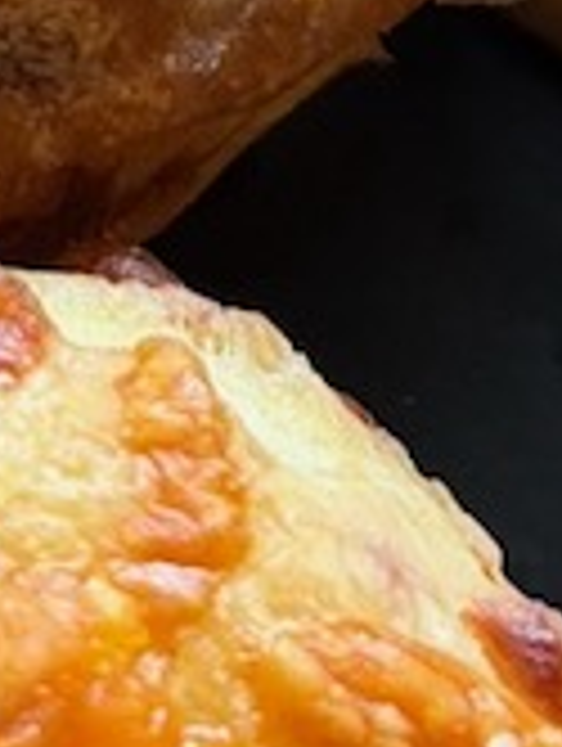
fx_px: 7989
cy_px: -878
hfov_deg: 4.0
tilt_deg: -63.0
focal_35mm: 370
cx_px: 4
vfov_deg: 5.2
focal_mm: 6.76
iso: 100
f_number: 1.78
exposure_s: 1/82
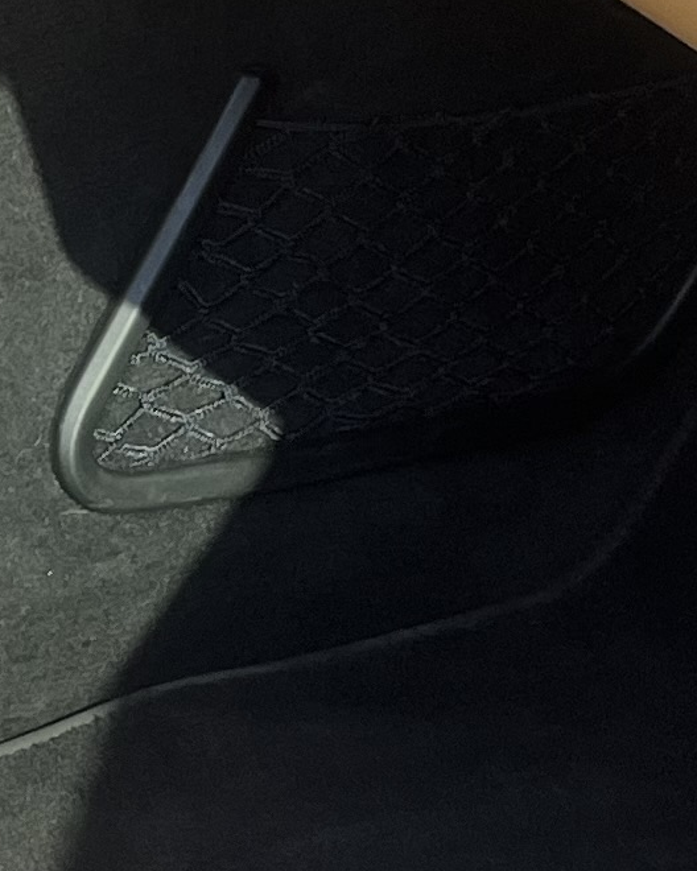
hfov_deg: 9.3
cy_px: 38
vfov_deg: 12.3
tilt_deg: -27.6
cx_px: -696
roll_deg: -4.2
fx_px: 3997
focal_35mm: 155
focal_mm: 5.1
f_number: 1.6
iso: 50
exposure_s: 1/558
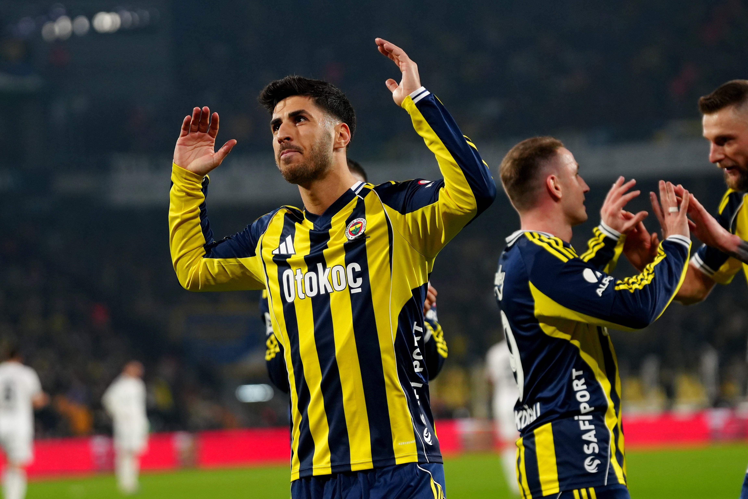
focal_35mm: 193
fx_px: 4010
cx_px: 374
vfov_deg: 7.1
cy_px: 250
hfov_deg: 10.7
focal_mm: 129
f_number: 2.8
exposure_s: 1/2500
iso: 2000
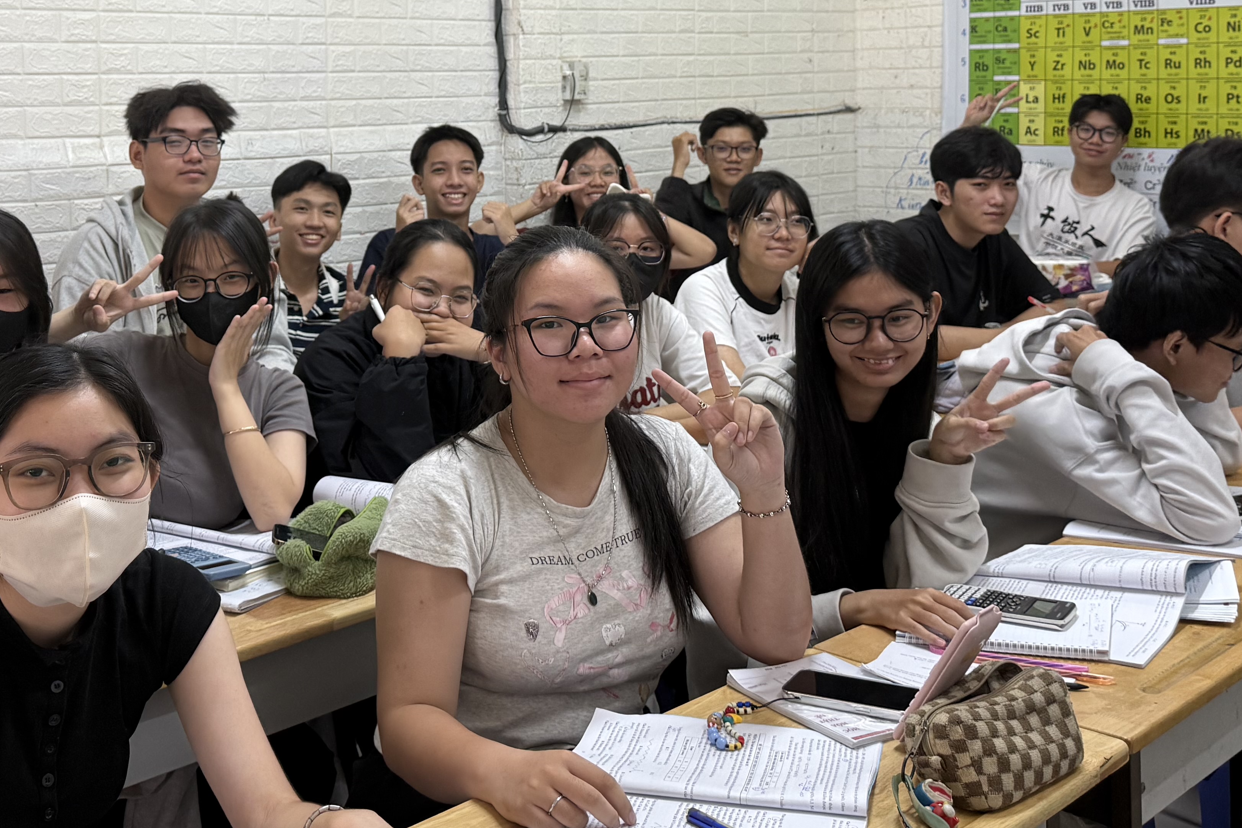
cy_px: 128
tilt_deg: -2.5
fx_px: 1518
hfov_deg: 44.3
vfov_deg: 29.6
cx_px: 499
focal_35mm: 44
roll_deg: +1.7
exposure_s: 1/100
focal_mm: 6.76
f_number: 1.78
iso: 200
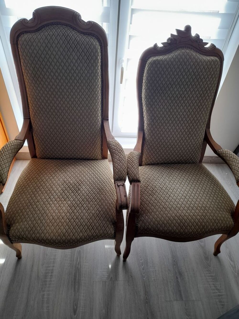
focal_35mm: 25
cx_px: 120
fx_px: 230
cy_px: 160
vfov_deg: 69.4
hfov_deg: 54.9
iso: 40
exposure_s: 1/50
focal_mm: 4.6
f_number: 2
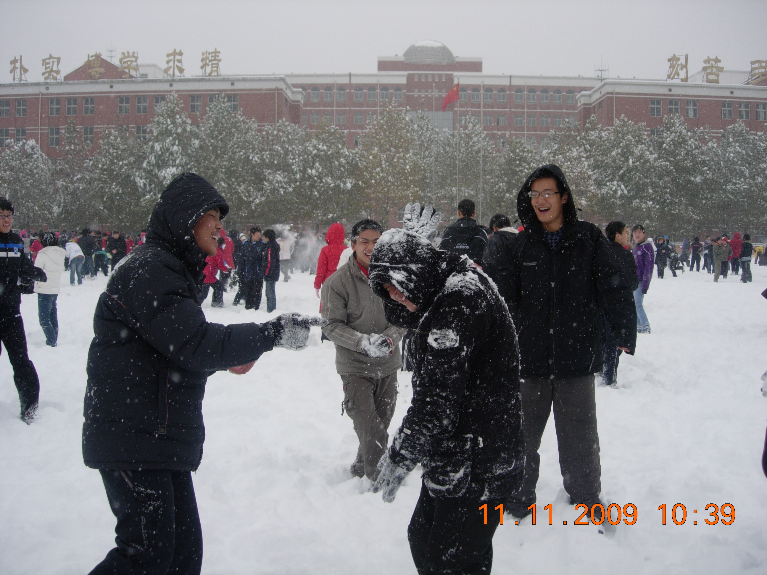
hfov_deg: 49.0
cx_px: 384
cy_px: 288
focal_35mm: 38
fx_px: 842
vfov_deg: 37.7
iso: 64
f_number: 2.8
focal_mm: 7.8
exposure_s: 1/912
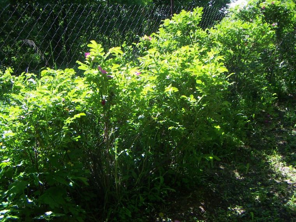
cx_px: 148
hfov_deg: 51.4
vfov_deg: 39.7
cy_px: 111
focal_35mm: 36
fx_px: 308
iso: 50
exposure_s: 1/250
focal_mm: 4.7
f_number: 2.8
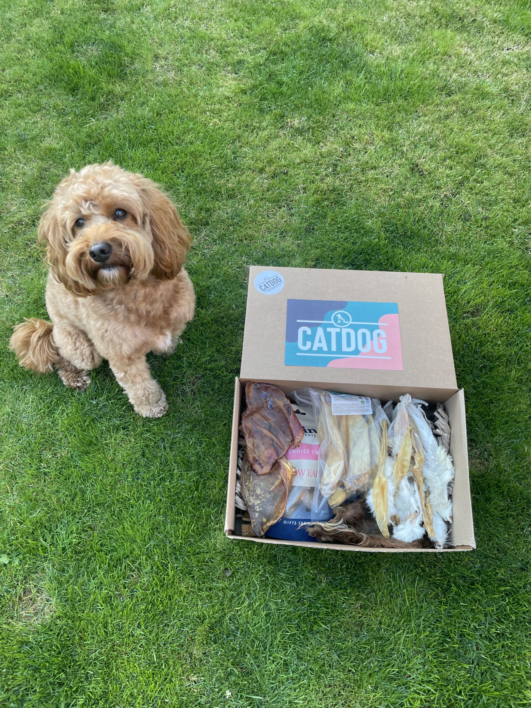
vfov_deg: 67.3
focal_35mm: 26
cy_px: 354
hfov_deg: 53.1
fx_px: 532
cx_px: 266
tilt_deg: -61.0
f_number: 1.6
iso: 50
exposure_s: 1/121
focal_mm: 4.2
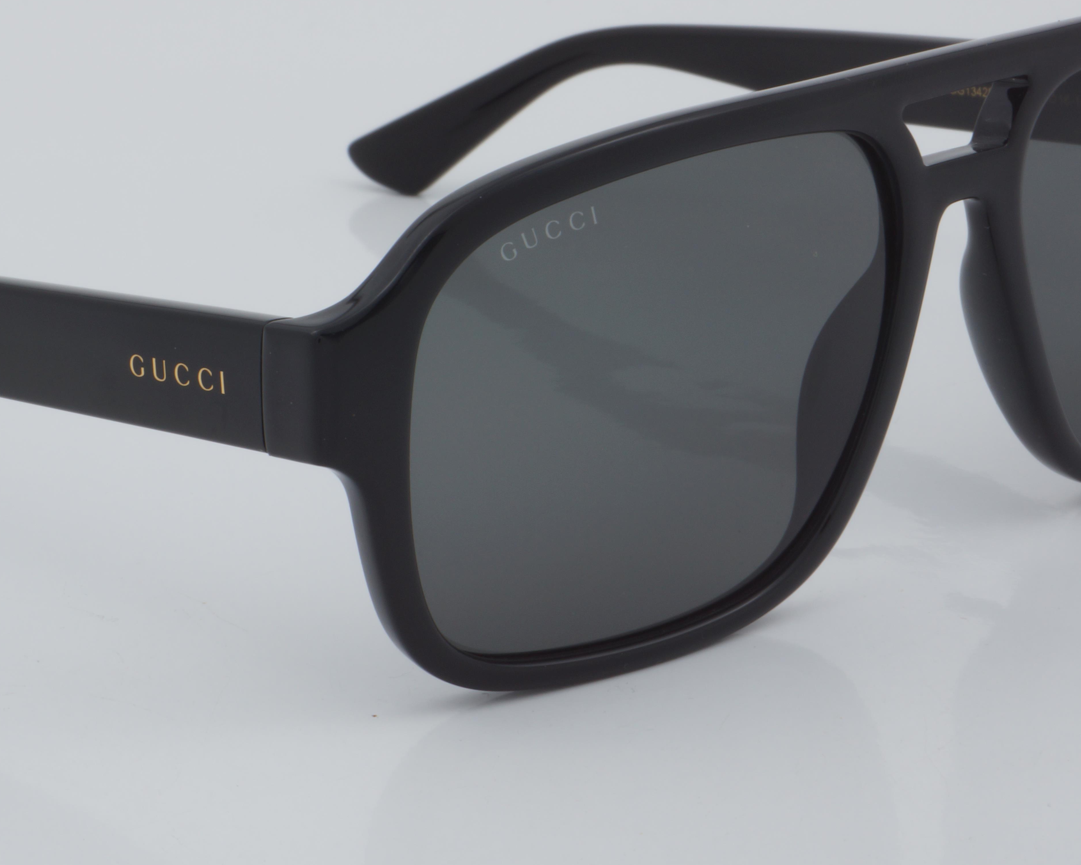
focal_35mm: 112
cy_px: 331
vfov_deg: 13.8
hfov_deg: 17.2
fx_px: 3583
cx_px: 485
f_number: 32
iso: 100
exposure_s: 1/4
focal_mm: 50
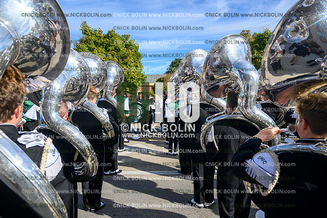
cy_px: 110
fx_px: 227
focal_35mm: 25
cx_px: 158
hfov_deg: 71.5
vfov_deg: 51.3
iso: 200
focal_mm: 24
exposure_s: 1/1250
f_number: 5
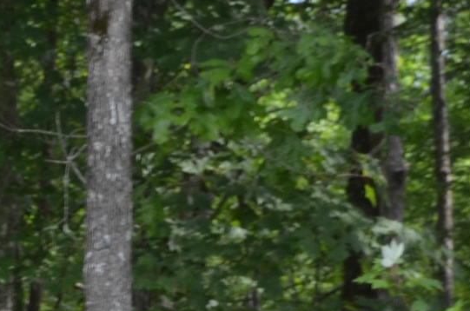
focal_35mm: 316
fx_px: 4116
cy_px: 780
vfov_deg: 4.2
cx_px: -660
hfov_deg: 6.2
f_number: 5.6
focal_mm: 38
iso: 200
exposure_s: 1/160
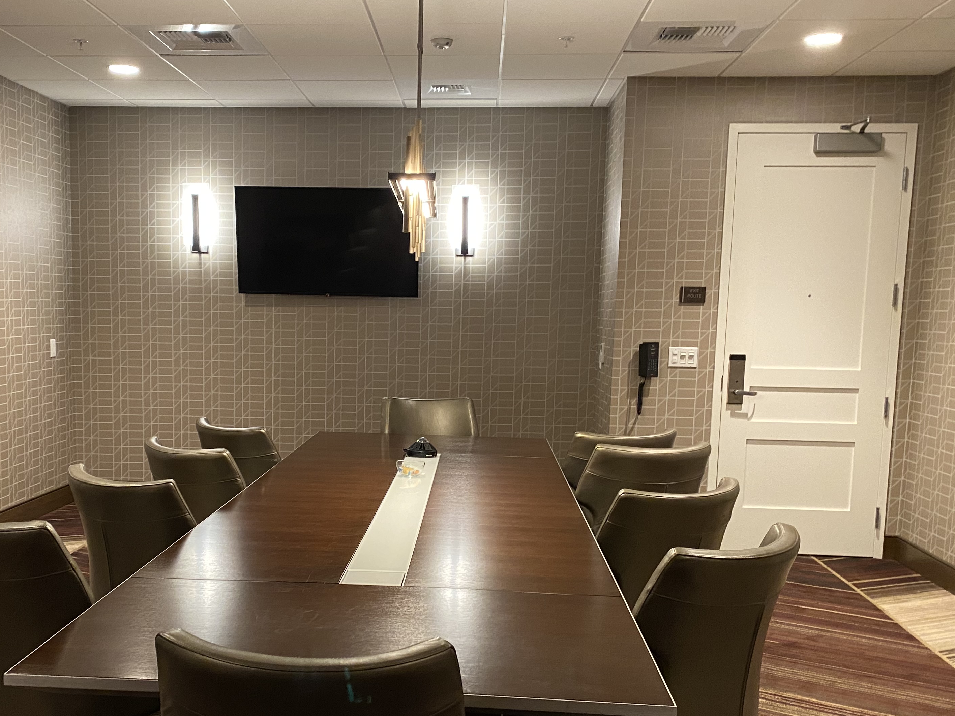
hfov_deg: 49.8
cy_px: 450
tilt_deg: -7.3
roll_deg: -1.4
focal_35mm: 37
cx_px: 379
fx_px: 1021
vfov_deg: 38.4
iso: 400
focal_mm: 4.25
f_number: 1.8
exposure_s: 1/60
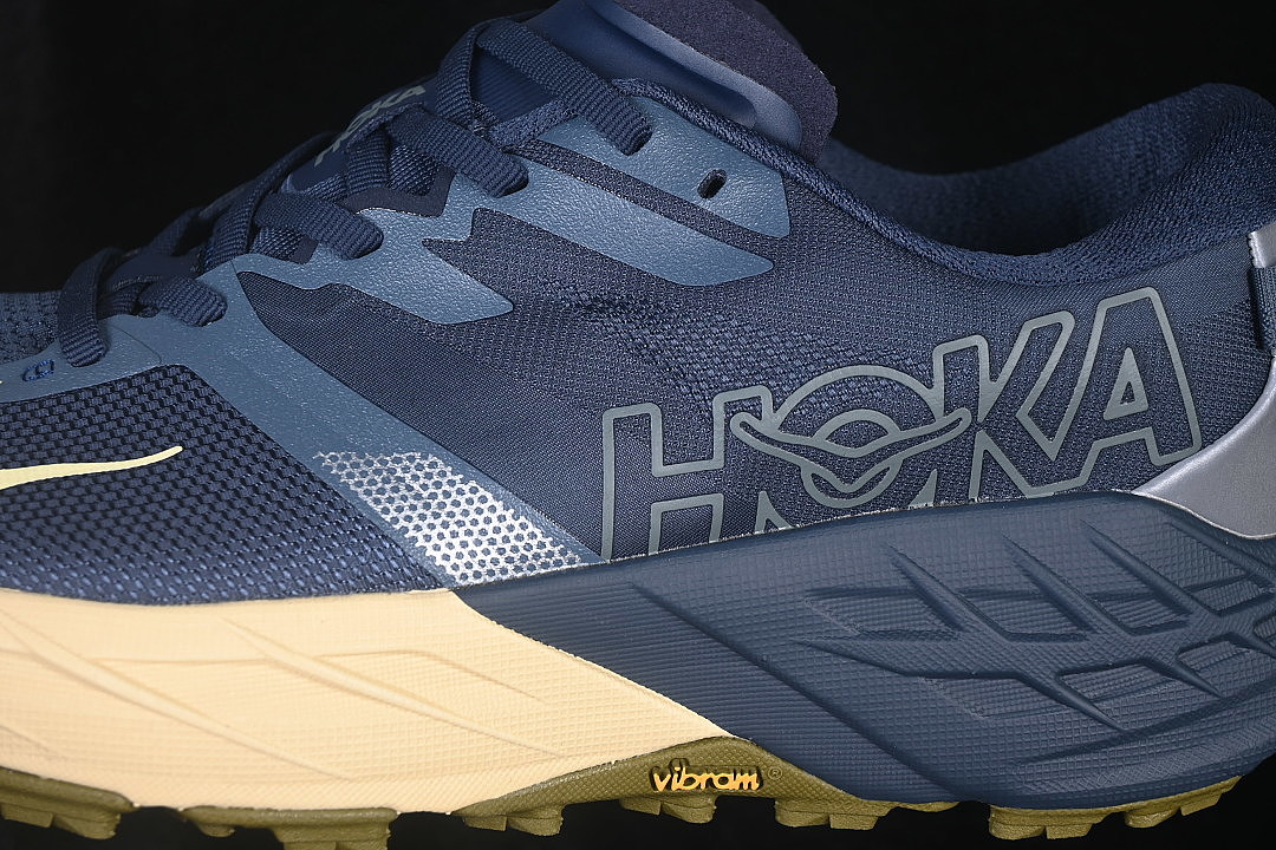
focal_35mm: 75
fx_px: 2658
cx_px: 638
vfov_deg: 18.2
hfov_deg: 27.0
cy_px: 425
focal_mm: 50
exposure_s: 1/60
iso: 160
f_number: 6.3
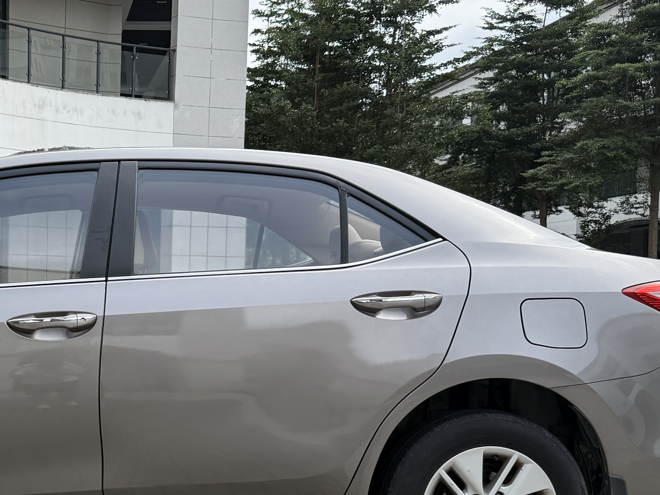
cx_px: 46
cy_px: 372
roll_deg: -0.5
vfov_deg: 24.9
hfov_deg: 31.4
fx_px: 1106
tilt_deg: -4.0
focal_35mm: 58
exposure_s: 1/2370
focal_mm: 6.76
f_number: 1.78
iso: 100
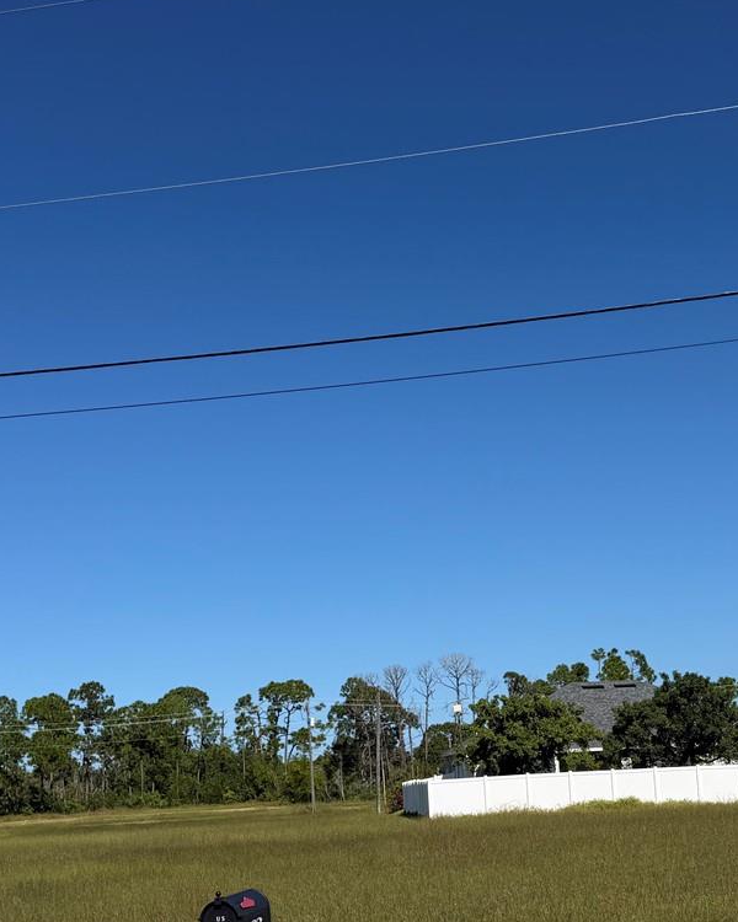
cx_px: 448
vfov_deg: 37.0
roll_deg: +1.8
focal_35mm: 50
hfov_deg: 30.2
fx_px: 1365
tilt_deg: +8.0
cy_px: 609
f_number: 1.78
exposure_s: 1/6711
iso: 80
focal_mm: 6.76
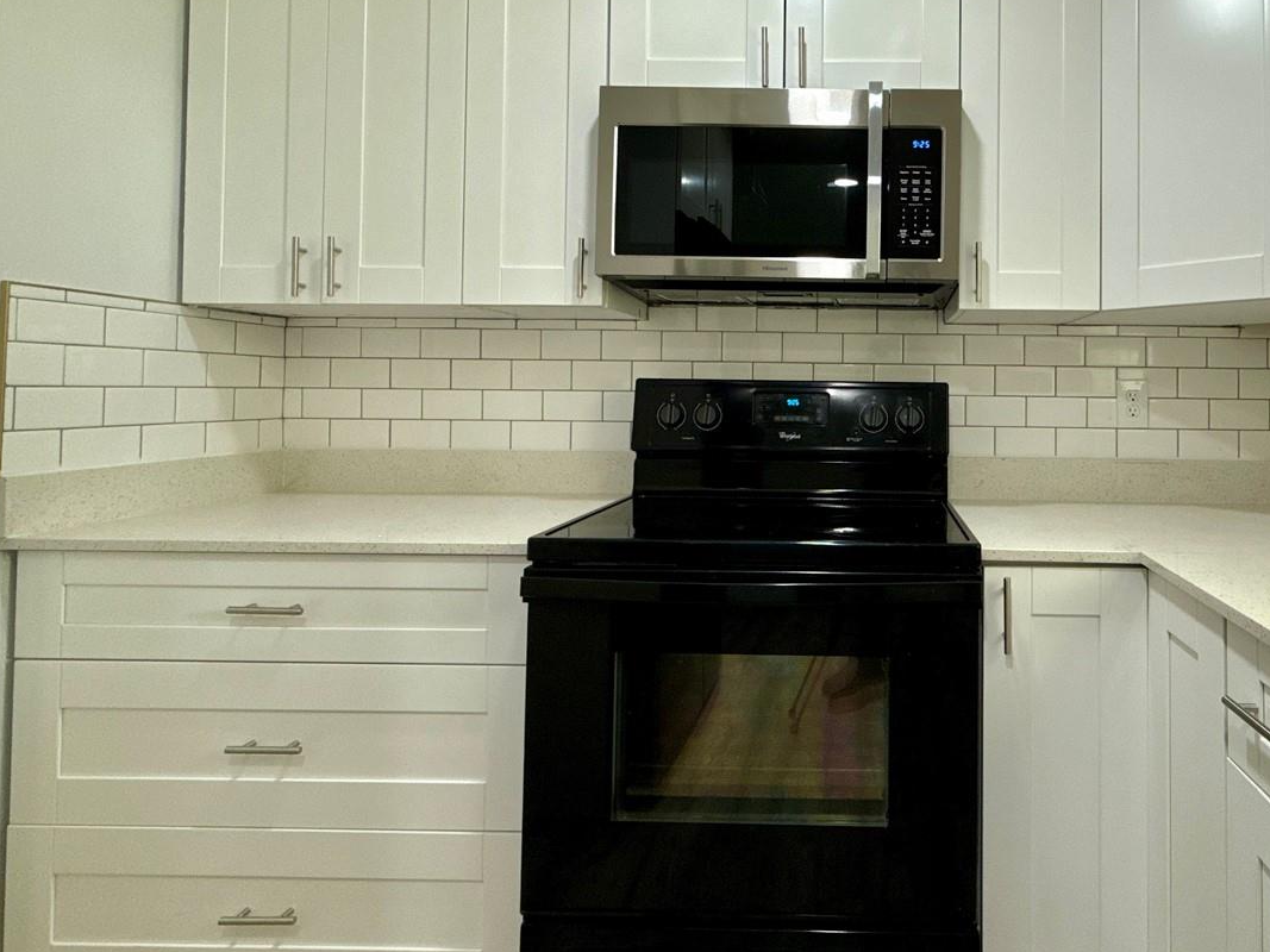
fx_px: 770
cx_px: 864
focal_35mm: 21
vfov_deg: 62.8
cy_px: 375
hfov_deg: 76.1
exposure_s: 1/120
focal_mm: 2.22
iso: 200
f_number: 2.2
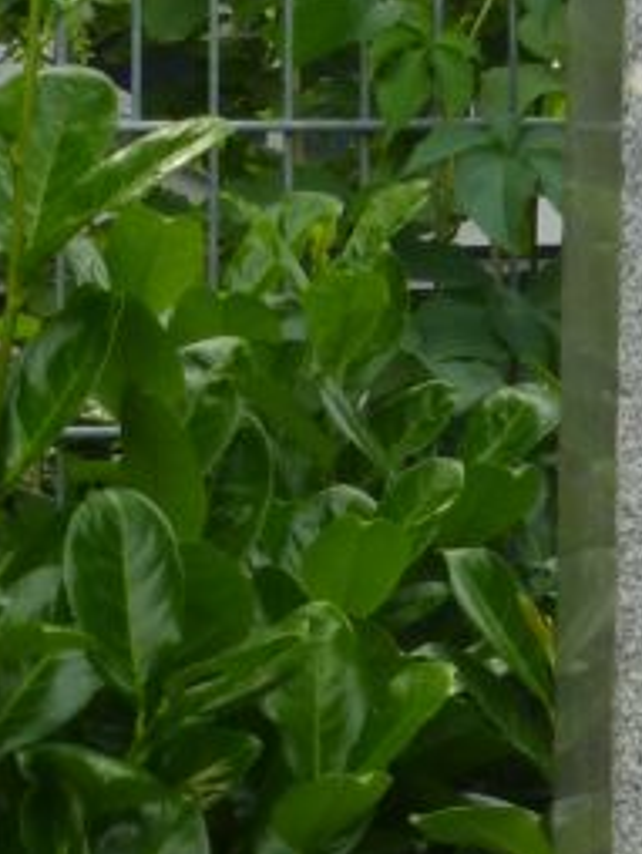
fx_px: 6838
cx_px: 1260
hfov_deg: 5.3
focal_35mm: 277
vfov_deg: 6.9
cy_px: -748
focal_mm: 11.7
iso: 100
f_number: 4.9
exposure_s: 1/125
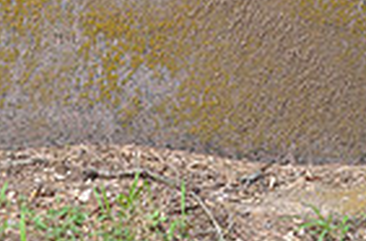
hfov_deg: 11.9
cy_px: -201
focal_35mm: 173
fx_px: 1753
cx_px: 179
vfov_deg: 7.6
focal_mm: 28
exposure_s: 1/125
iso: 280
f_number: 5.6
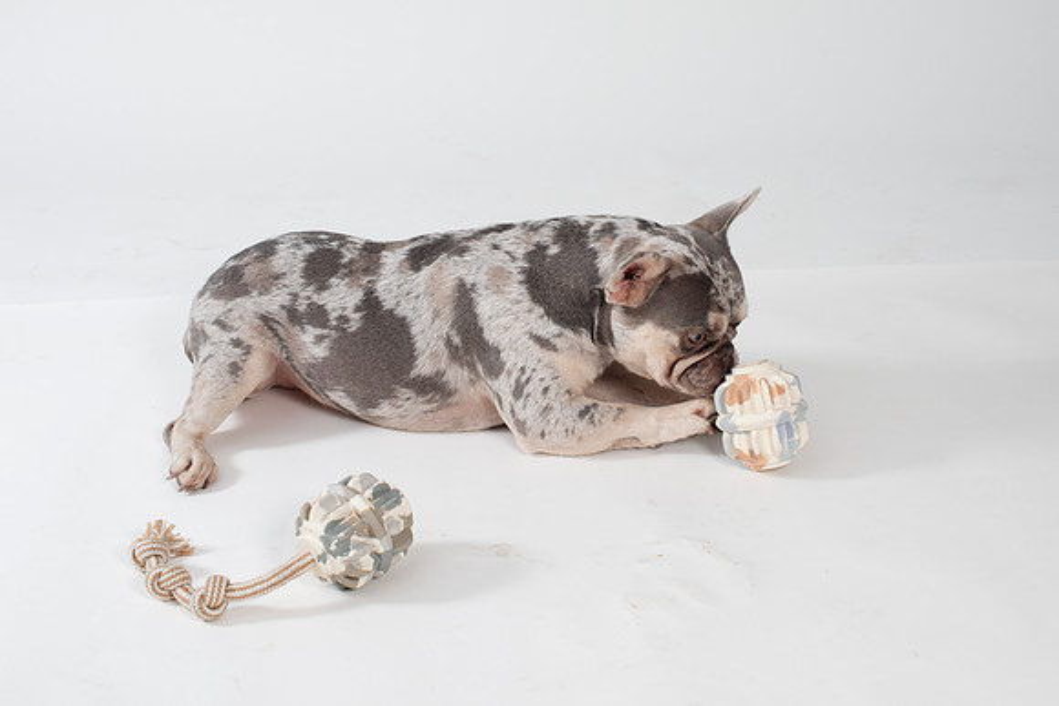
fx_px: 1725
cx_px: 621
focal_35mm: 59
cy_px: 292
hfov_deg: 34.0
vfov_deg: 23.1
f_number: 8
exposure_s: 1/200
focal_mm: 50
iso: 250
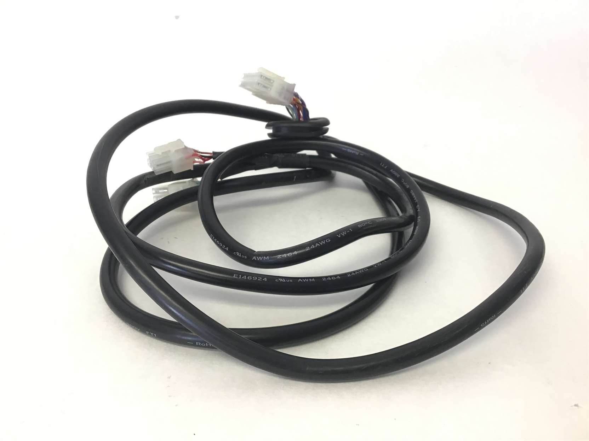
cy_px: 220
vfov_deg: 45.4
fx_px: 527
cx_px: 294
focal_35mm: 31
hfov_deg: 58.4
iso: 25
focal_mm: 3.3
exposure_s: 1/30
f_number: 2.4
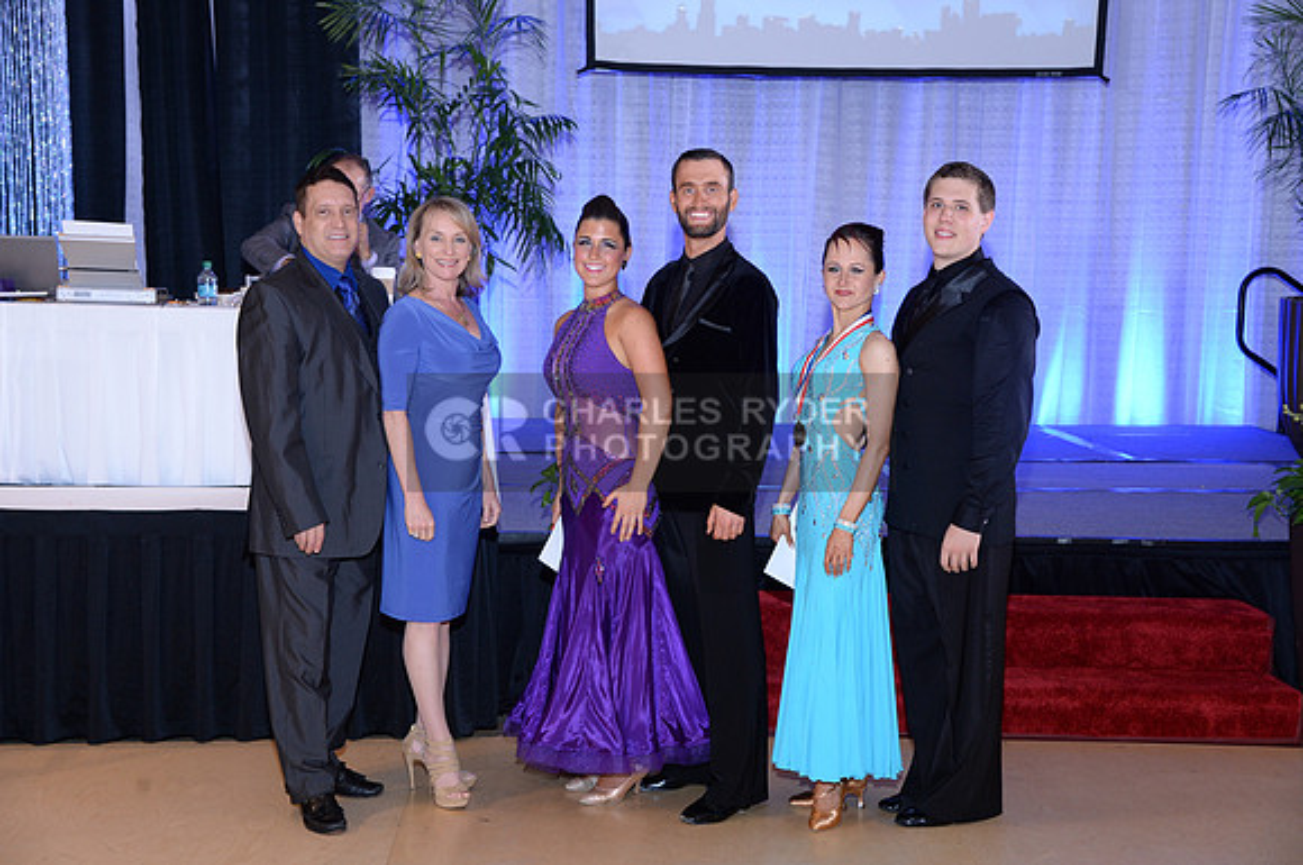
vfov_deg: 25.9
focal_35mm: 52
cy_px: 432
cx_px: 652
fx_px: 1879
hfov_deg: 38.2
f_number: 5
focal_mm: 52
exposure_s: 1/250
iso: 1250
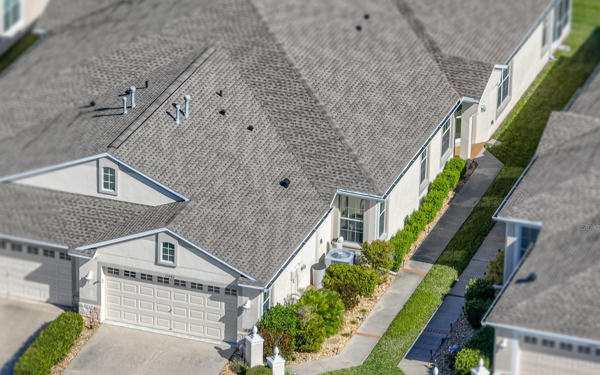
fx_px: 3008
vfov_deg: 7.1
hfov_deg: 11.4
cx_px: 296
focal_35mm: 184
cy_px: 227
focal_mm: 29.85
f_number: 4.4
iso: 100
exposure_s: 1/400
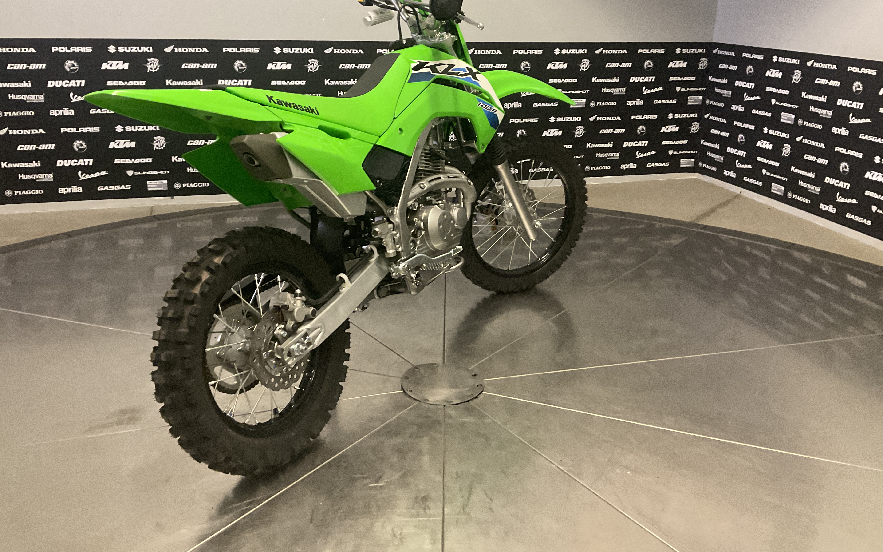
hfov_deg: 58.1
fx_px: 794
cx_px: 442
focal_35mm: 33
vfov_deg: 38.2
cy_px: 220
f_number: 1.8
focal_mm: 3
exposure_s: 1/60
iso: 250
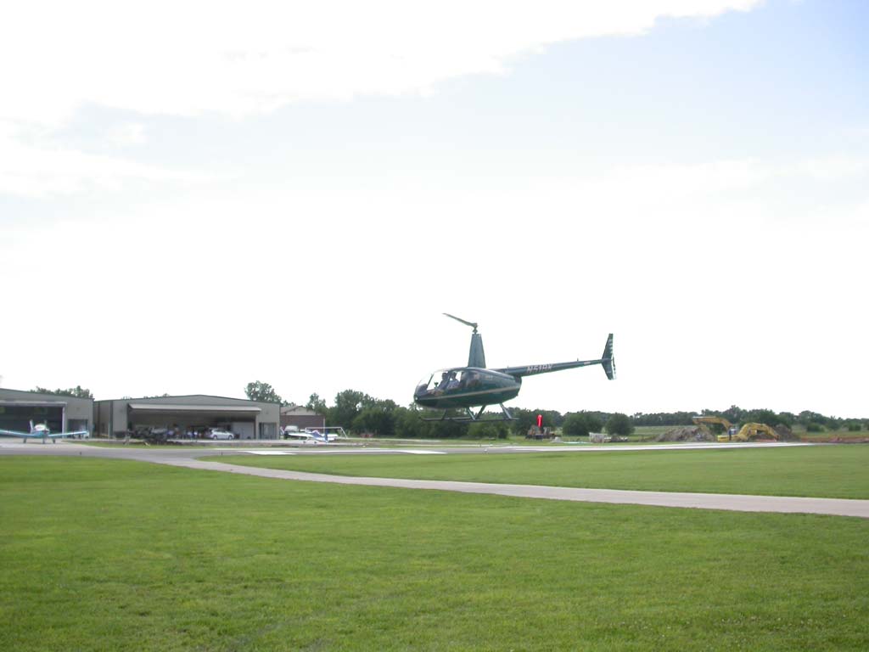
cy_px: 326
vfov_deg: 37.7
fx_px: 954
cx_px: 434
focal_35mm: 38
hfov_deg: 49.0
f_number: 2.6
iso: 100
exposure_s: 1/1000
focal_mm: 7.85
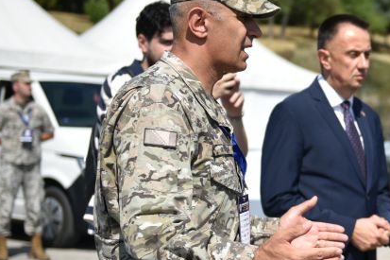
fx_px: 1289
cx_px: 440
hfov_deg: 16.6
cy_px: 162
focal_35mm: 119
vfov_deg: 11.5
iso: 80
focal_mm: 48
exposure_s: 1/1600
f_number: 2.8
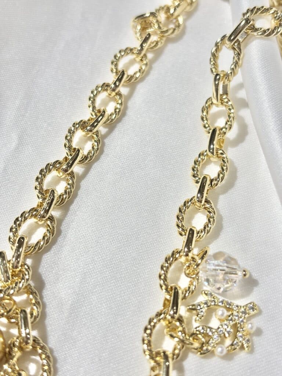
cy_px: 188
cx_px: 141
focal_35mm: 52
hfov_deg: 28.0
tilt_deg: -60.7
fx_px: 565
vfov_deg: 36.8
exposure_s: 1/317
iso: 32
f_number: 1.6
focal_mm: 5.96
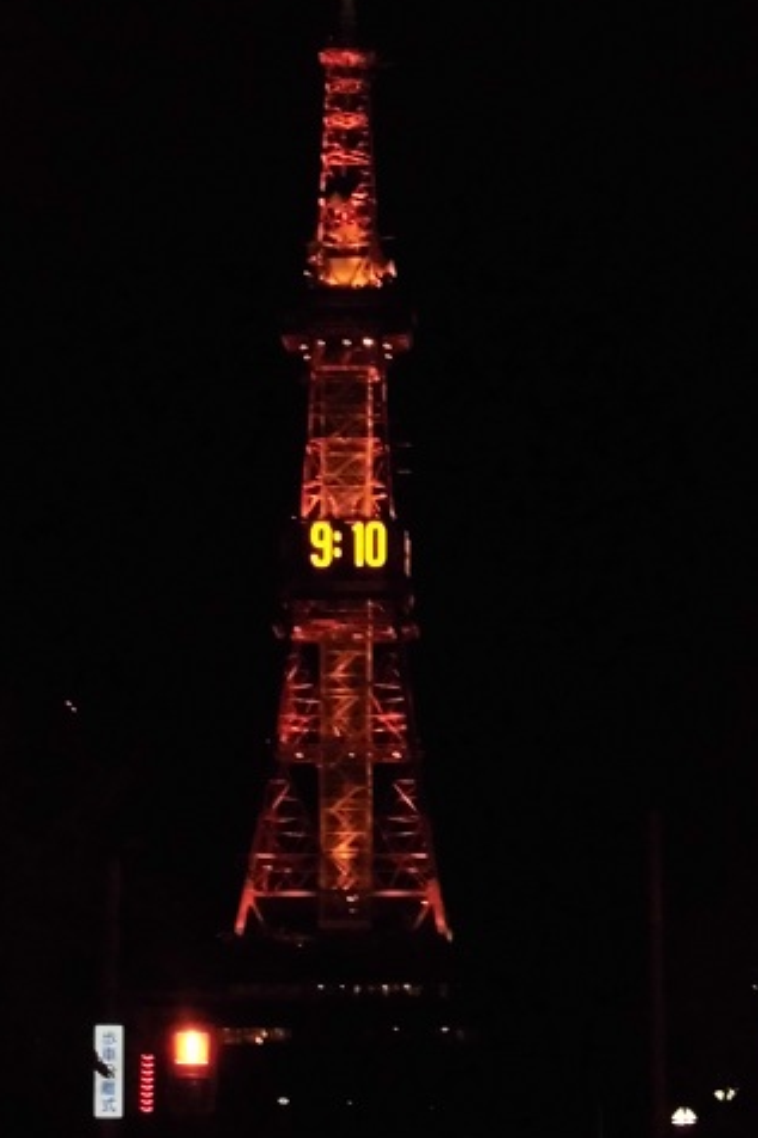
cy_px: 575
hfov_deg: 11.0
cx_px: 329
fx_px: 3950
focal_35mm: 125
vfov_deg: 16.4
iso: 400
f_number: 6
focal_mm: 20.1
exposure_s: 1/60
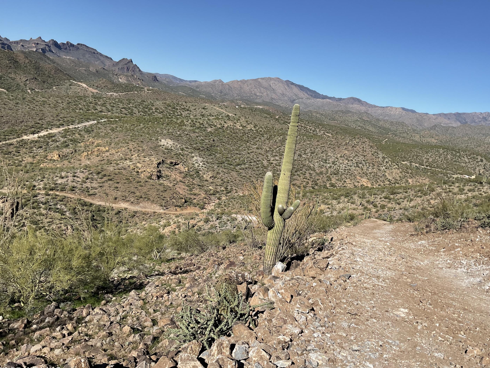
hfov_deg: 58.3
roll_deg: -8.6
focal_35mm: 31
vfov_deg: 45.4
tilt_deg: -10.4
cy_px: 193
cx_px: 258
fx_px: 439
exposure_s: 1/2801
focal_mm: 3
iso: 16
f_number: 1.8
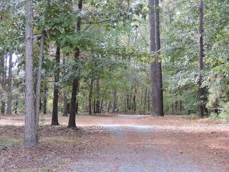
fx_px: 503
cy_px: 80
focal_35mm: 76
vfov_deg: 19.4
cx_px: 144
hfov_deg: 25.6
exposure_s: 1/60
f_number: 3.7
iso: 110
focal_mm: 10.7
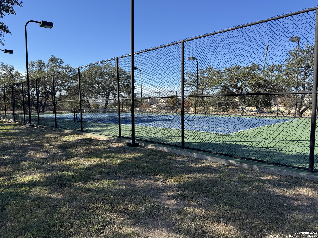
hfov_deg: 71.6
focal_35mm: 24
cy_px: 119
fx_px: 220
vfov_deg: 56.8
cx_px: 159
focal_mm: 6.76
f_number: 1.78
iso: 80
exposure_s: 1/2604
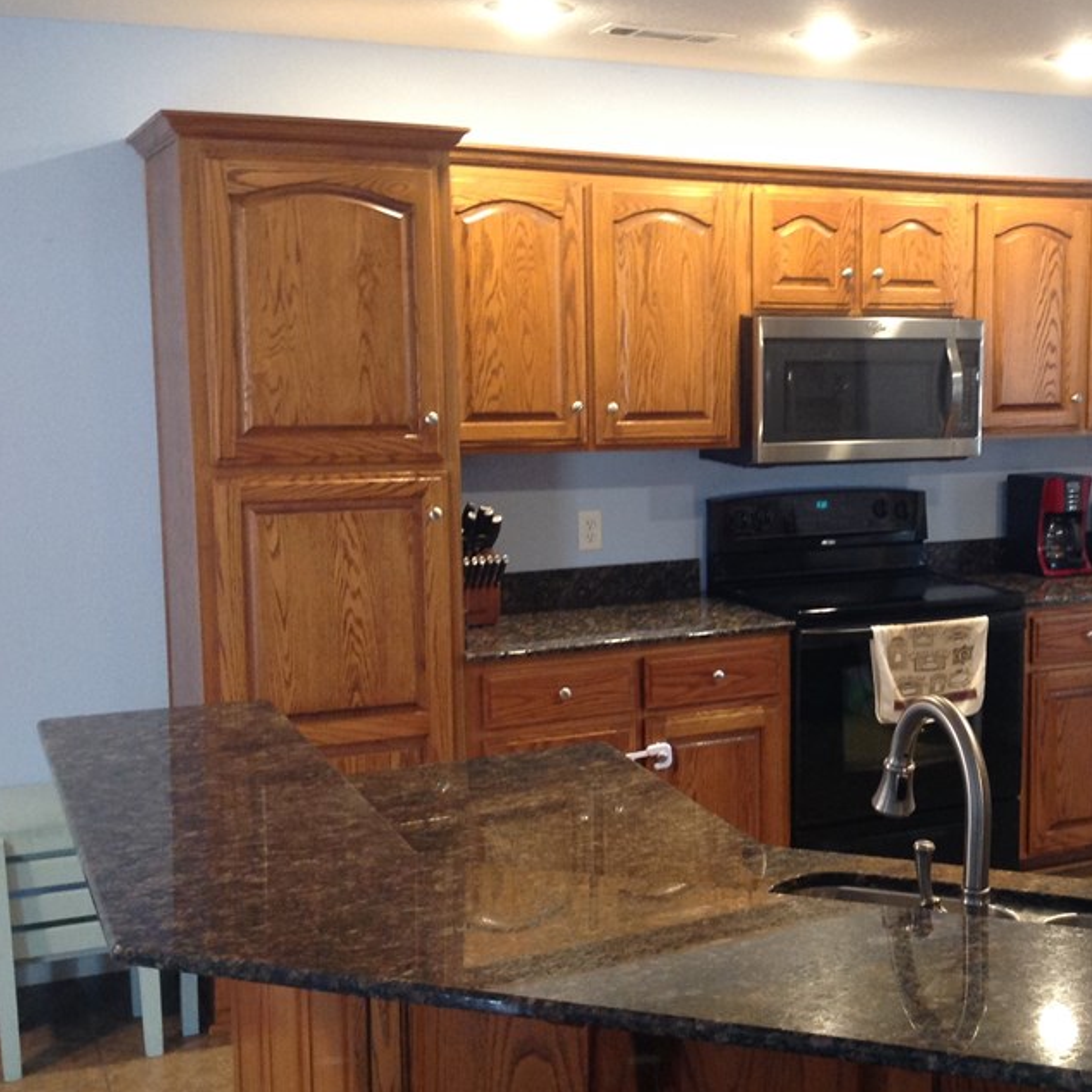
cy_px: 539
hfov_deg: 33.3
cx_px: 825
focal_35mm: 50
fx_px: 1785
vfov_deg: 34.0
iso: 160
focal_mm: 4.28
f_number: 2.4
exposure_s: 1/15
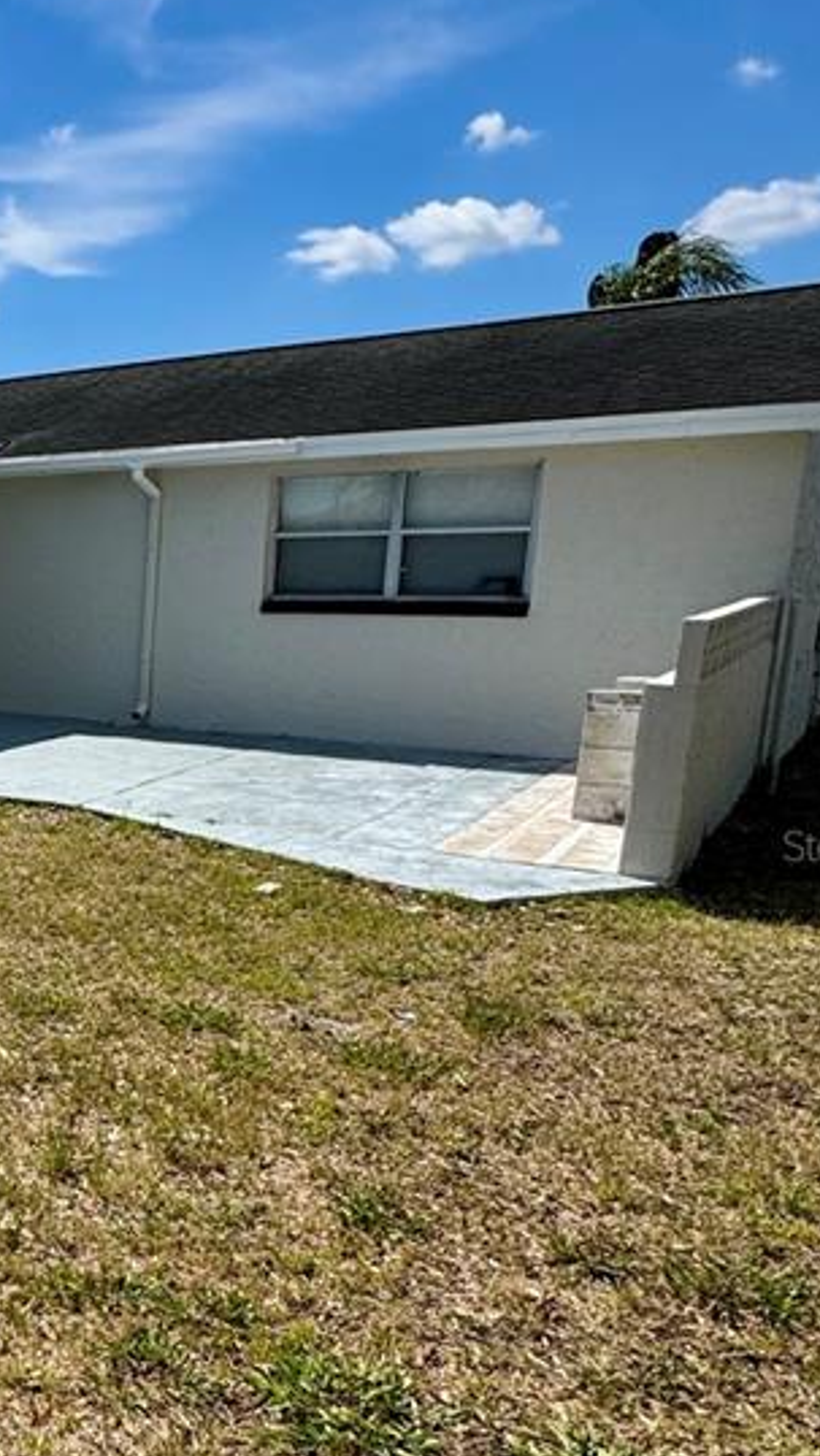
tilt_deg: -11.8
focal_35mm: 34
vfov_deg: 57.7
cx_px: -244
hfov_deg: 28.5
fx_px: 1313
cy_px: 844
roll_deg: +0.7
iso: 50
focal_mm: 2.22
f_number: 2.2
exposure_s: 1/2674
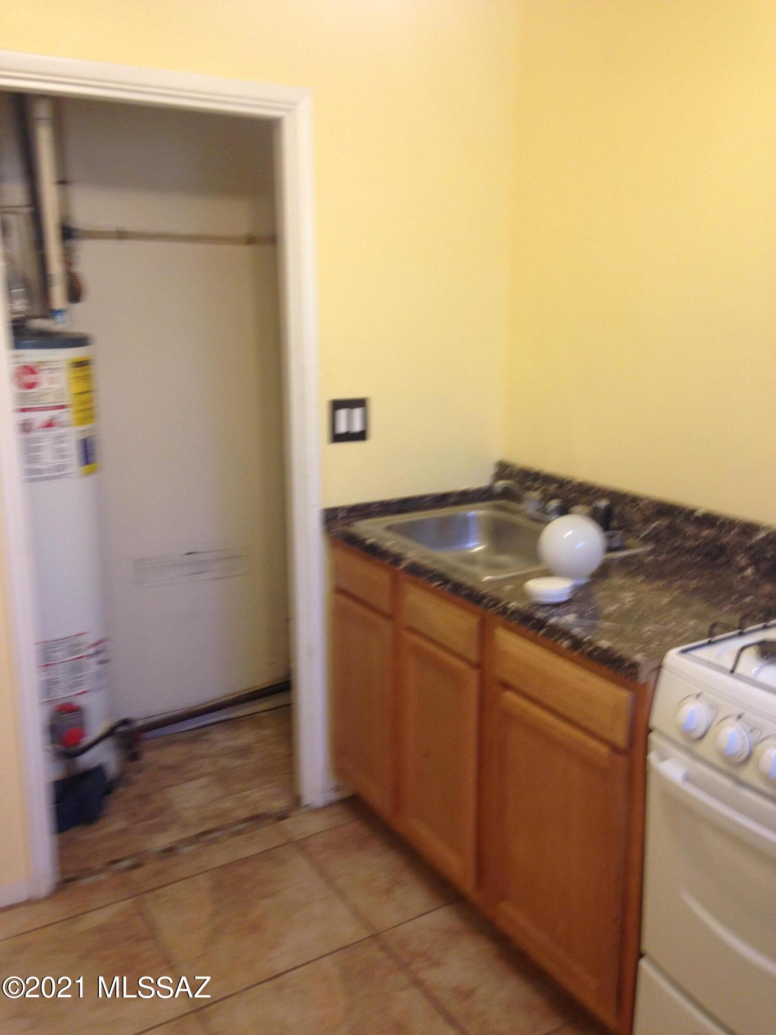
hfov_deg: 42.9
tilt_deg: -14.7
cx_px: 388
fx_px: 986
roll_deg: +1.2
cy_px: 518
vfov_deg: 55.4
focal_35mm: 33
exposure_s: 1/20
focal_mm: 4.12
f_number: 2.4
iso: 100
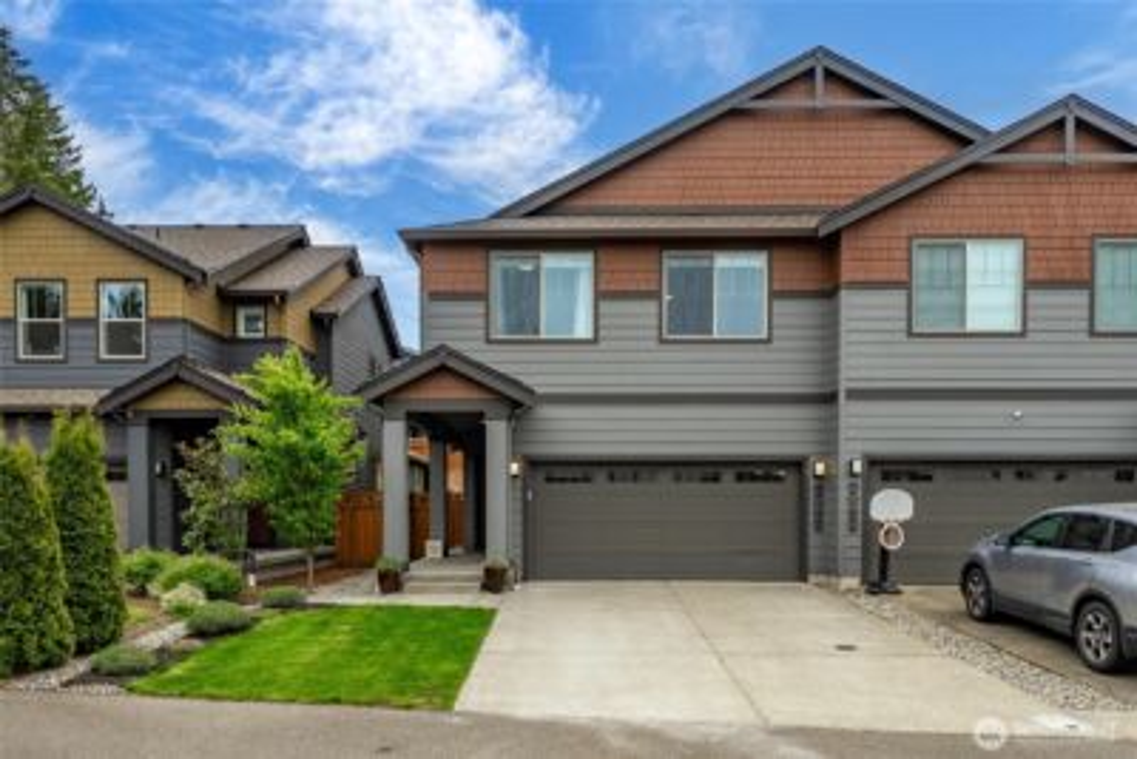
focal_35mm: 18
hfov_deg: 90.0
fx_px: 569
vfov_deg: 67.4
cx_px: 568
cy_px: 380
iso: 80
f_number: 7.1
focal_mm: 18
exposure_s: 1/100
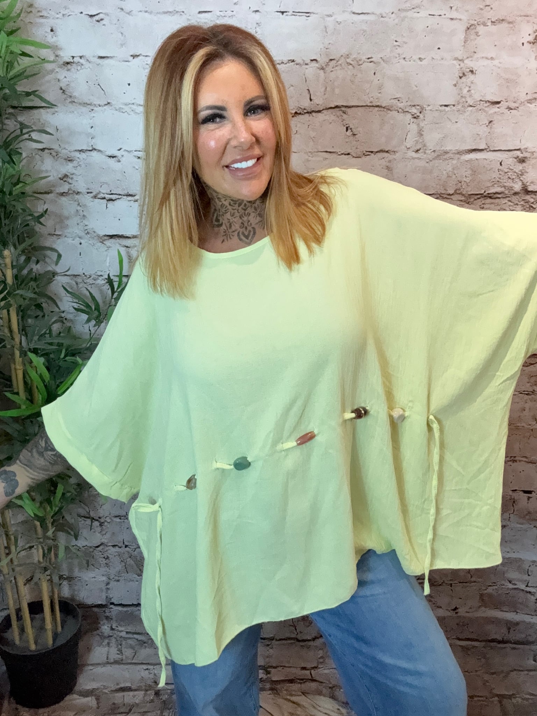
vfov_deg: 60.0
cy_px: 358
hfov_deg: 46.8
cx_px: 268
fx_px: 621
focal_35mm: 30
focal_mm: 2.69
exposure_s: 1/50
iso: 200
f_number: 1.9
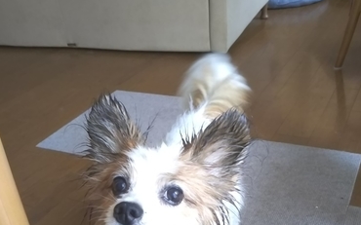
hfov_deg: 46.2
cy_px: 178
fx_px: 423
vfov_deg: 29.2
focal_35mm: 43
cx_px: 179
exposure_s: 1/30
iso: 200
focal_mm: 4
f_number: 2.2
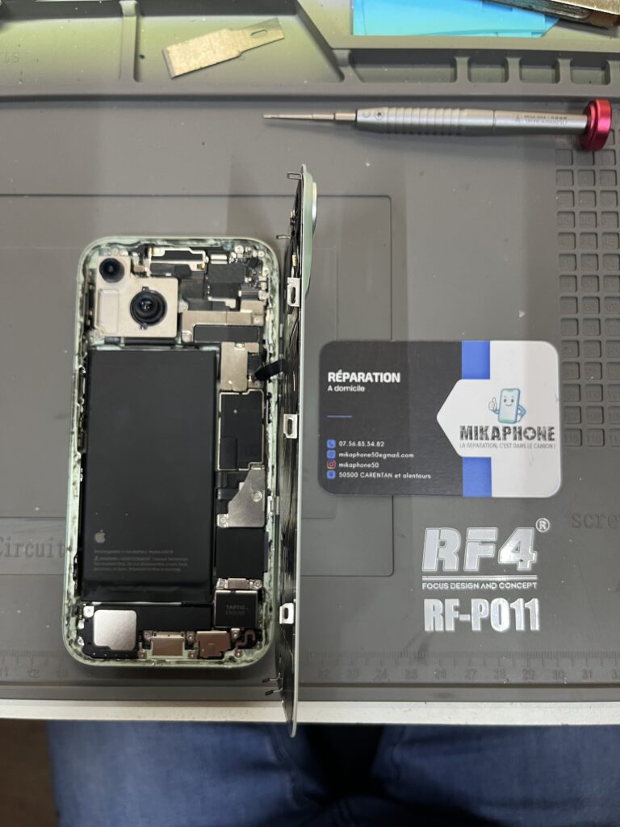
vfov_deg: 67.3
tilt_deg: -86.0
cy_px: 414
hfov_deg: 53.1
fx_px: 621
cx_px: 310
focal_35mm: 26
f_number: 1.6
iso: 100
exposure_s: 1/50
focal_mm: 5.1
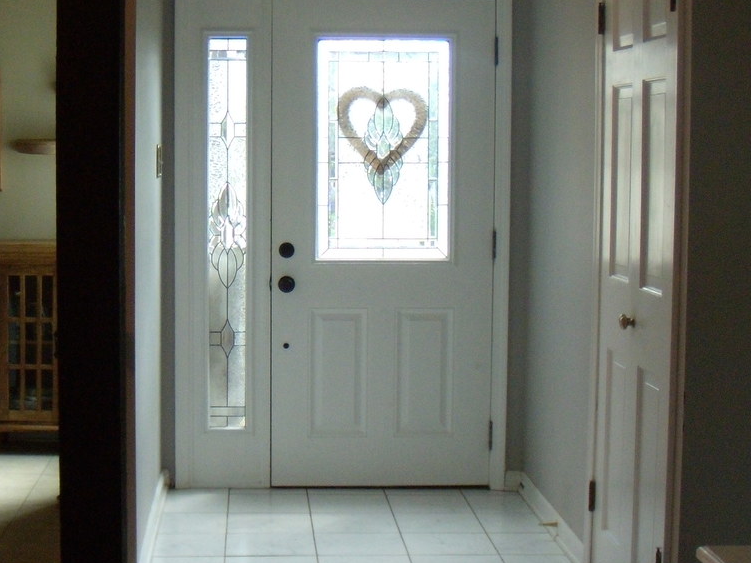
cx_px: 271
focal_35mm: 69
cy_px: 331
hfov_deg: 28.0
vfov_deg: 21.3
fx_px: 1497
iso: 250
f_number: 3.6
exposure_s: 1/60
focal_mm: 6.4
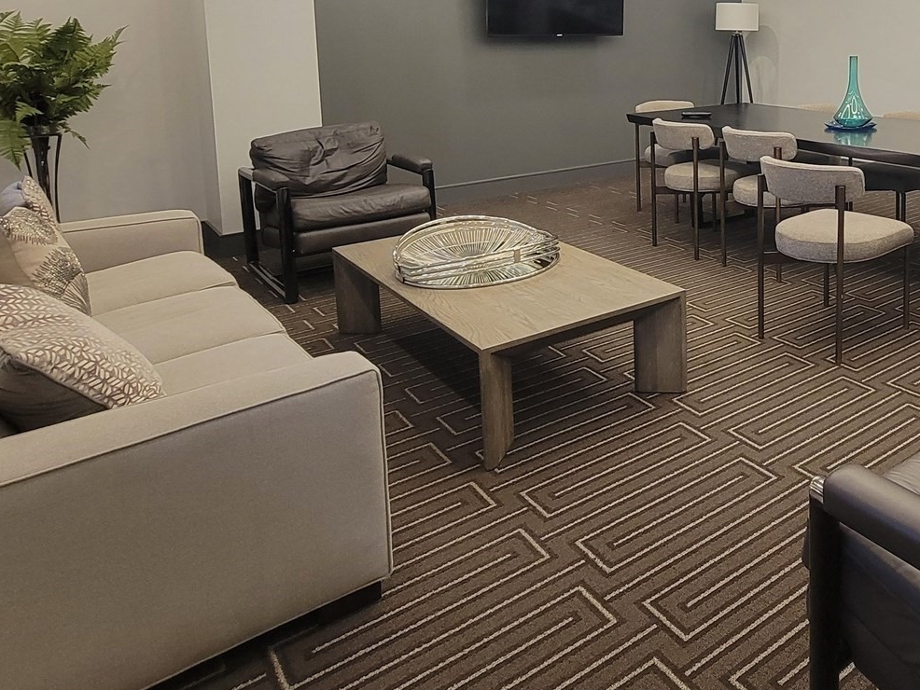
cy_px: 90
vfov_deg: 47.1
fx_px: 718
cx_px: 780
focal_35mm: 27
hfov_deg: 58.4
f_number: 2.2
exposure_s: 1/50
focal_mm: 2.2
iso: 160
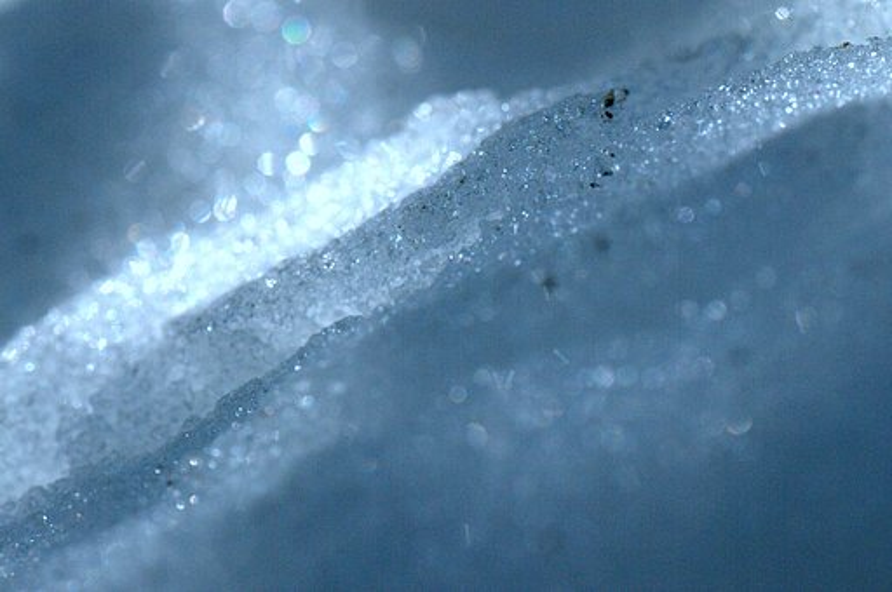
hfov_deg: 15.2
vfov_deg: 10.1
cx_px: 446
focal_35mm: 135
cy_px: 296
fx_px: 3341
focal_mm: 90
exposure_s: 1/1250
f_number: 16
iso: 200
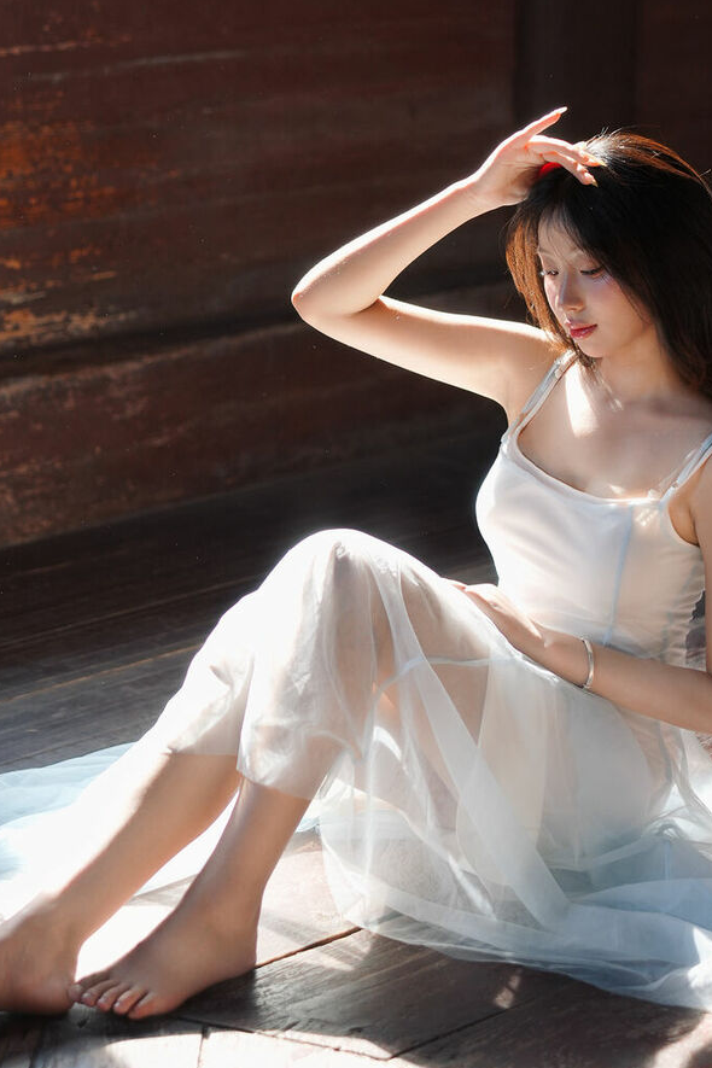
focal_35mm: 89
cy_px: 347
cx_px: 251
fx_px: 2640
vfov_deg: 22.8
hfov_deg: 15.3
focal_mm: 50
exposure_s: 1/1000
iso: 400
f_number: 2
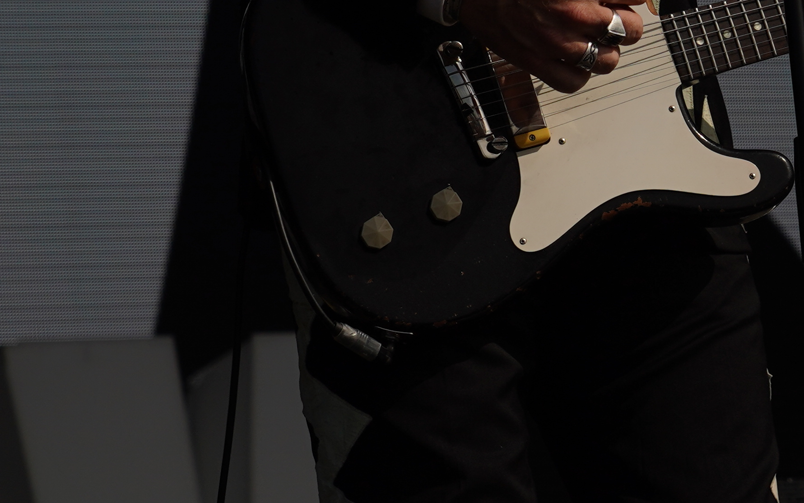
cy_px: -115
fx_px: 6245
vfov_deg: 4.6
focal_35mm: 285
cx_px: 820
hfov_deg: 7.3
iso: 100
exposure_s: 1/1250
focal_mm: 83
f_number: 8
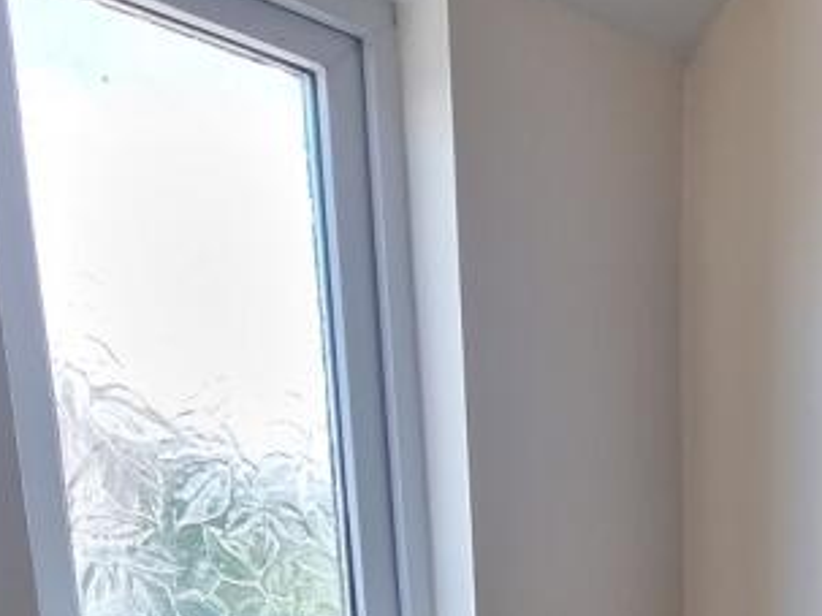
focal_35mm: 44
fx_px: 1044
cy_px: 806
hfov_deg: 33.0
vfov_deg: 27.3
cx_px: 1044
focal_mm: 2.2
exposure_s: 1/60
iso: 80
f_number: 2.2
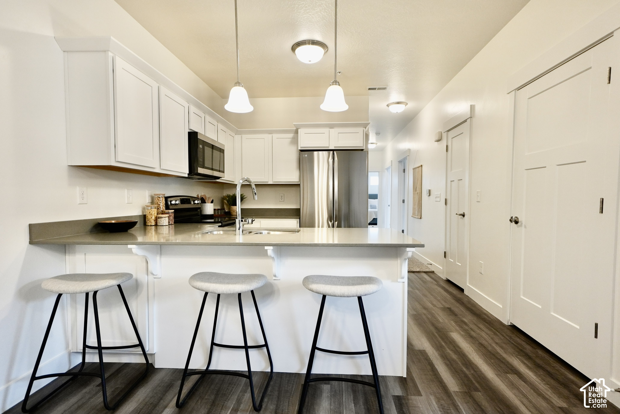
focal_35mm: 17
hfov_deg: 93.2
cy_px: 207
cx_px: 310
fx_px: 293
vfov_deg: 70.5
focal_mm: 17
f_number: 4
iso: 1000
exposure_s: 1/160
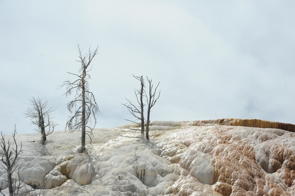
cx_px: 148
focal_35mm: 85
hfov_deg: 23.9
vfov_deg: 16.1
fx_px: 696
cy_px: 98
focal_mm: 85
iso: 800
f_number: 16
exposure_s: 1/1000
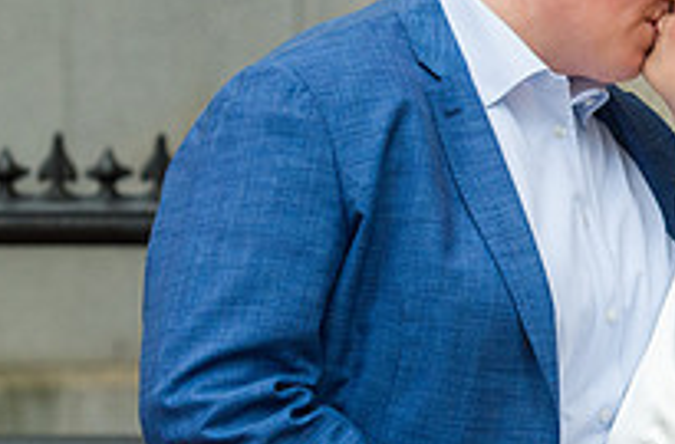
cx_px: 734
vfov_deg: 3.8
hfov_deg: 5.7
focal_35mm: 359
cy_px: 218
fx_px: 6706
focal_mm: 112
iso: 800
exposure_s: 1/320
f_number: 5
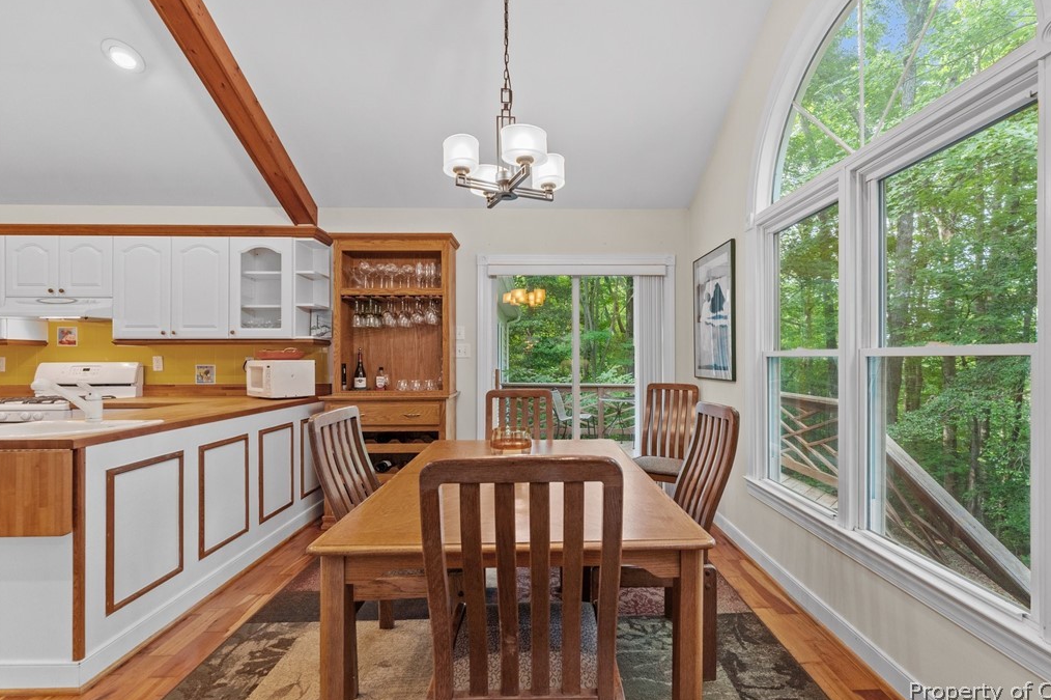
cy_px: 332
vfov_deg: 73.8
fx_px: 466
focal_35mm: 16
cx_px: 556
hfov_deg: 96.8
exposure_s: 1/20
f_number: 7.1
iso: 640
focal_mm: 14.9
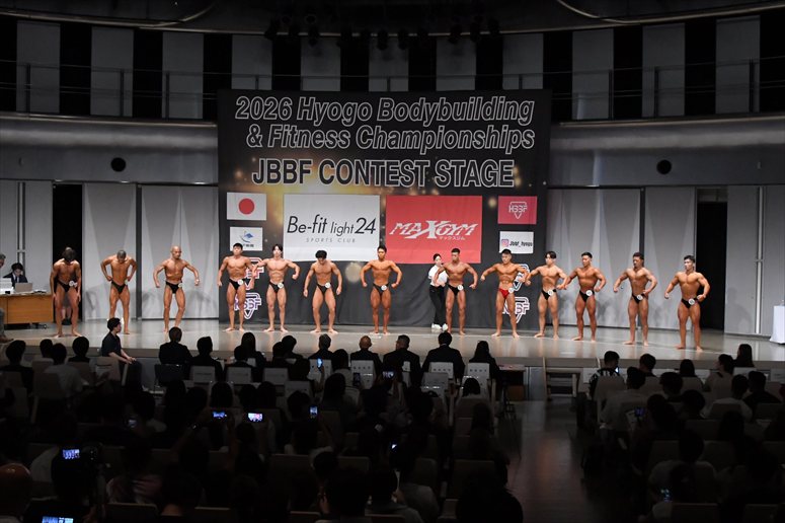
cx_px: 392
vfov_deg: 31.9
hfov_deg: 46.4
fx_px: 915
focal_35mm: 42
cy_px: 262
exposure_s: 1/400
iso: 6400
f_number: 5.6
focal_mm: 28
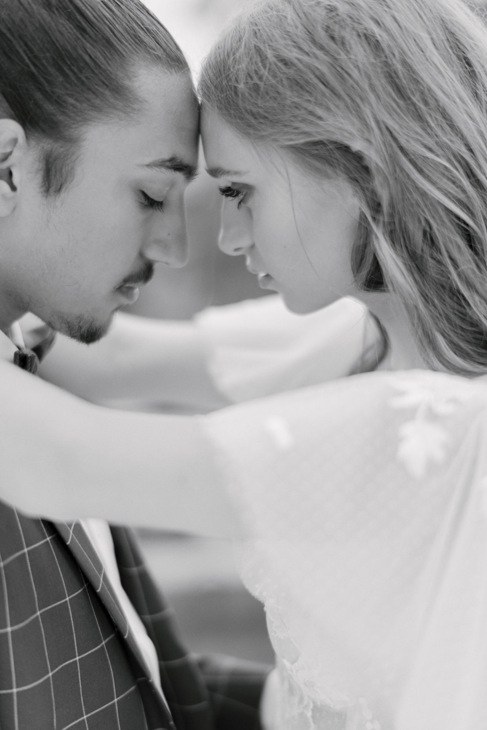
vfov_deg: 34.5
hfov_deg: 23.4
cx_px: 244
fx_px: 1176
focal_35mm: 58
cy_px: 365
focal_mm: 58
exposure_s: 1/320
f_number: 1.4
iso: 100
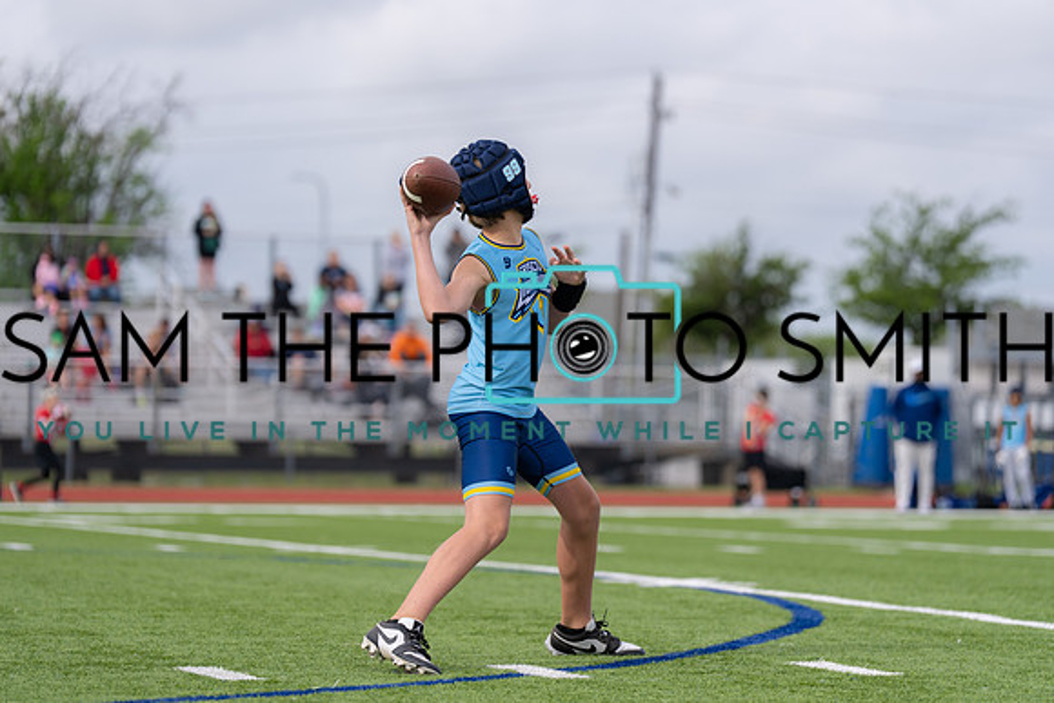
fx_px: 3895
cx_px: 527
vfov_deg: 10.3
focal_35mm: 133
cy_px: 352
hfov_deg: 15.4
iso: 100
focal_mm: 133
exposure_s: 1/2000
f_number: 2.8
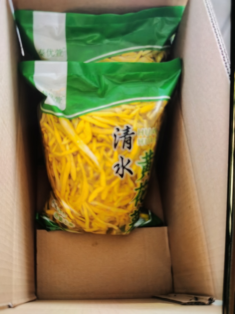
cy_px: 157
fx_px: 244
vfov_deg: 65.3
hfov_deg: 51.3
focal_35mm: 27
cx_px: 118
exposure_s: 1/50
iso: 160
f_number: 1.8
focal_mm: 5.58
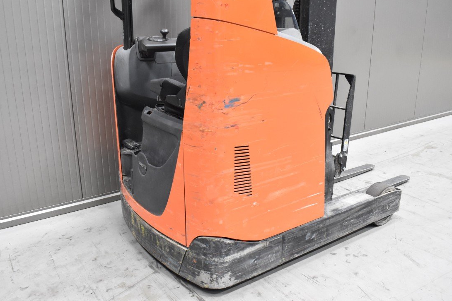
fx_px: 414
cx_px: 214
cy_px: 147
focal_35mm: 33
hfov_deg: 57.2
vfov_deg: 40.0
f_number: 5
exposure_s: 1/25
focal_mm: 20
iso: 1600
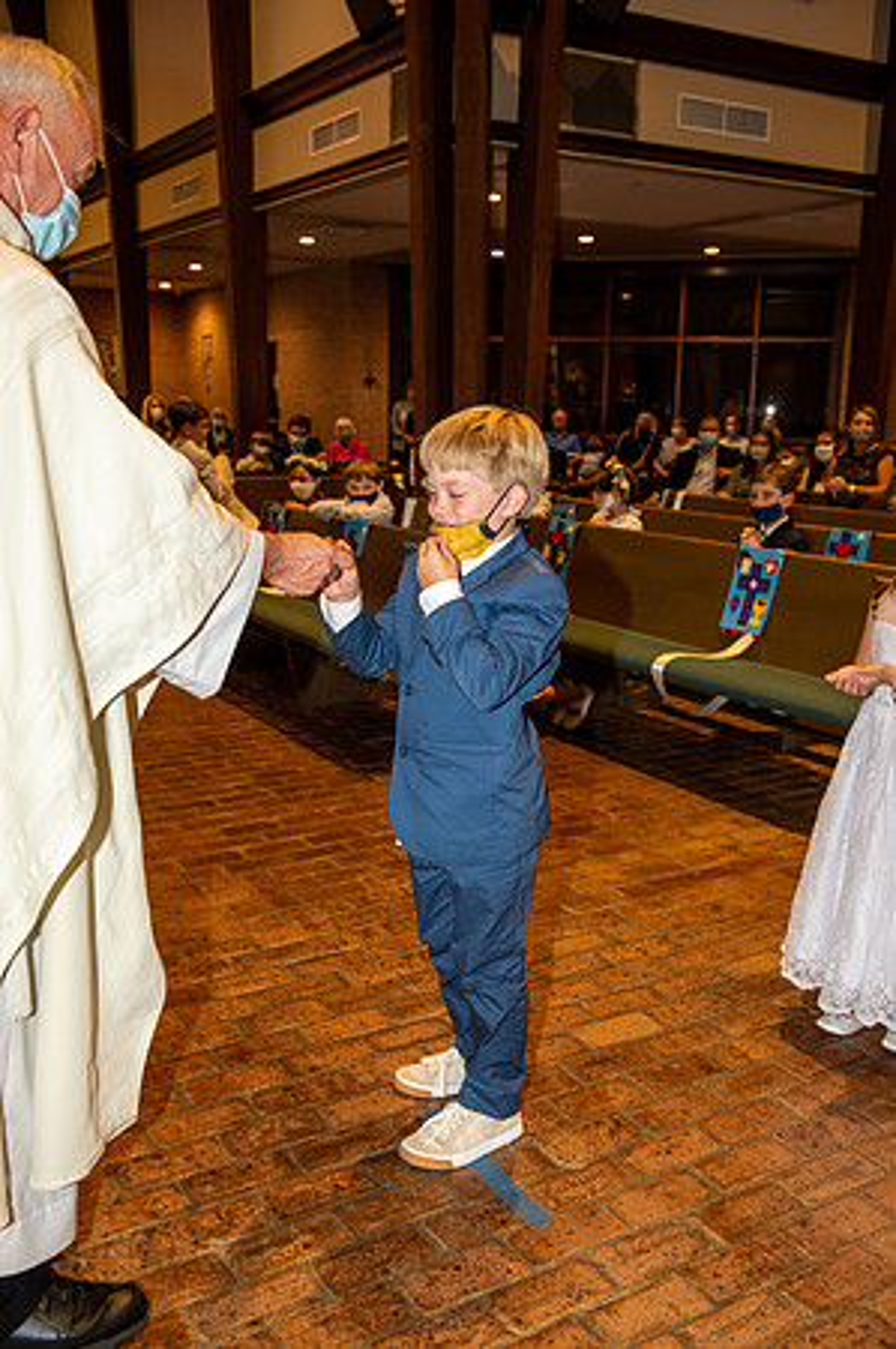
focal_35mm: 34
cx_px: 448
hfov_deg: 38.8
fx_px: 1272
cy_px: 674
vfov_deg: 55.8
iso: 1600
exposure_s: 1/125
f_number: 5
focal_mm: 34
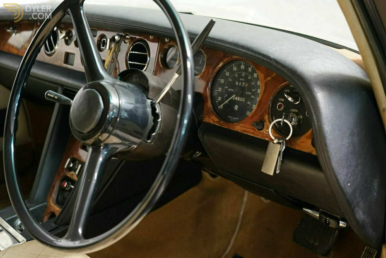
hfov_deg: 50.7
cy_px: 129
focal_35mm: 38
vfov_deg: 35.1
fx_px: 408
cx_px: 193
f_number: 4
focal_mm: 38
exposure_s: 1/4
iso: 1600
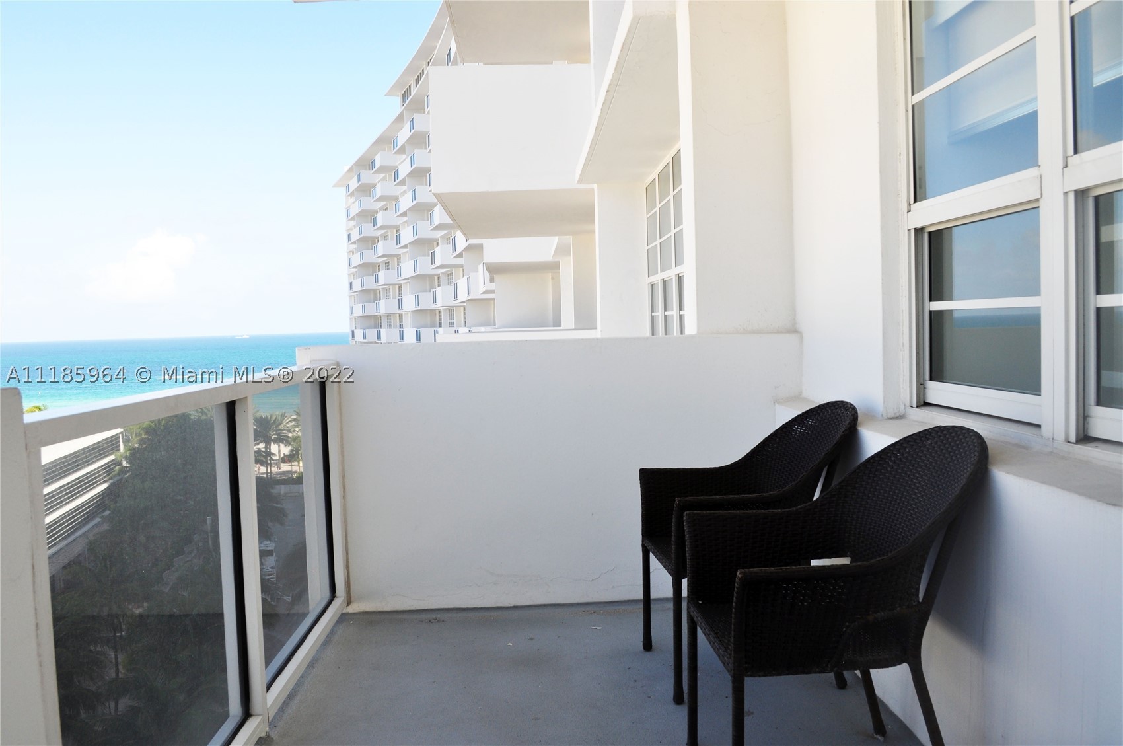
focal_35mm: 30
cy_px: 373
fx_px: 935
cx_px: 562
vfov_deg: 43.5
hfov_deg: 62.0
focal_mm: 20
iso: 200
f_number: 10
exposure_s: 1/200
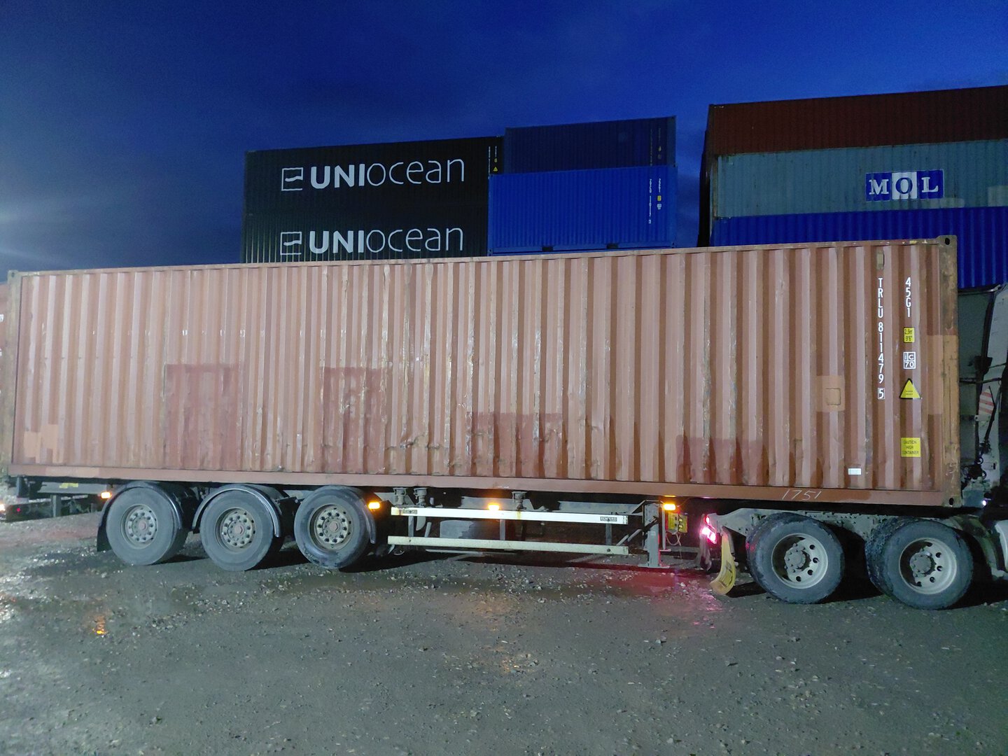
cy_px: 378
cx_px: 504
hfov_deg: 69.4
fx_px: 728
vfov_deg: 54.9
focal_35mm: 25
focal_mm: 4.69
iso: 1250
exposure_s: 1/25
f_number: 1.8
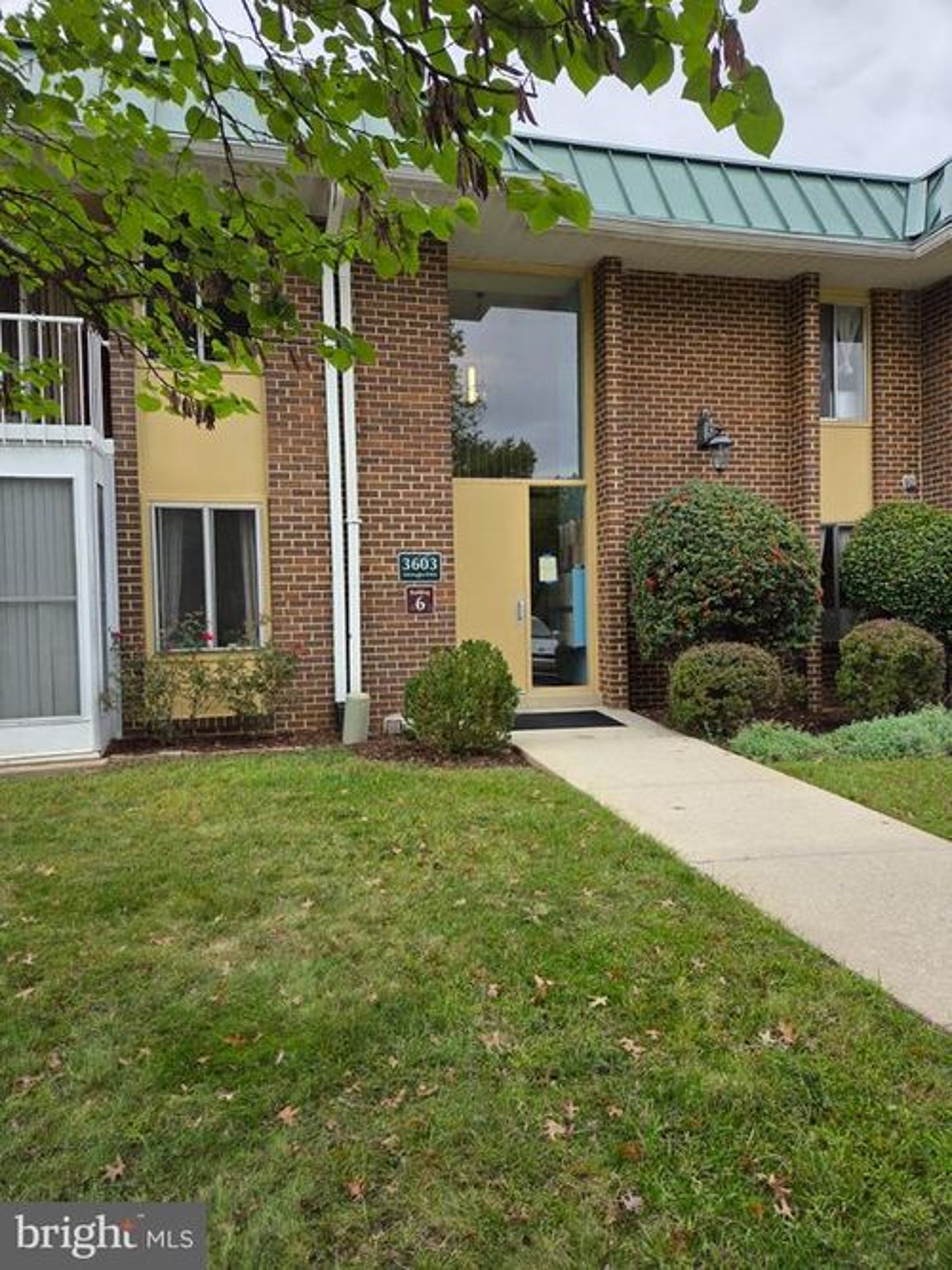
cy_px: 635
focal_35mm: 23
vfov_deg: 73.9
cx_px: 476
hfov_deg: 58.9
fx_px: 844
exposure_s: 1/1770
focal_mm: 5.4
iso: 80
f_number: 1.8
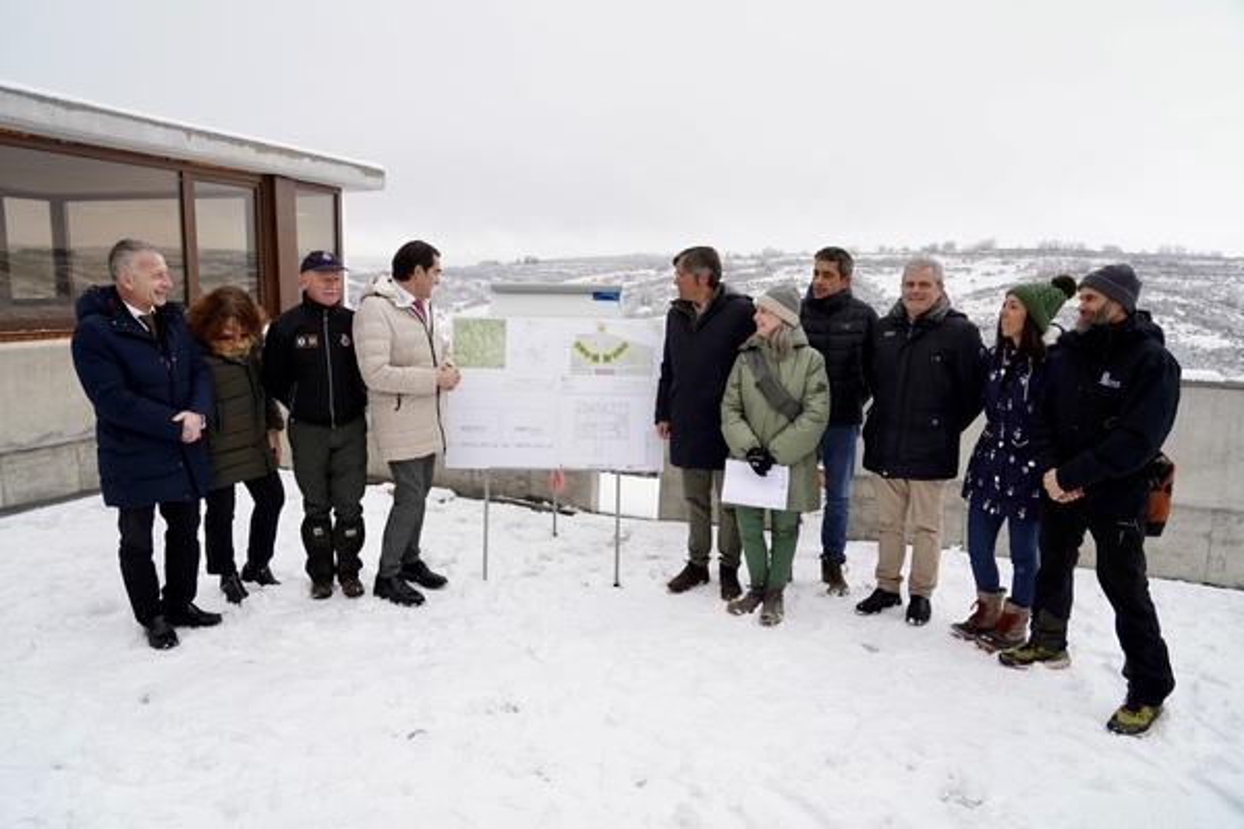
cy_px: 414
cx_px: 622
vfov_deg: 53.1
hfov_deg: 73.7
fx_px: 829
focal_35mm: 24
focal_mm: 24
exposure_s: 1/250
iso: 320
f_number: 5
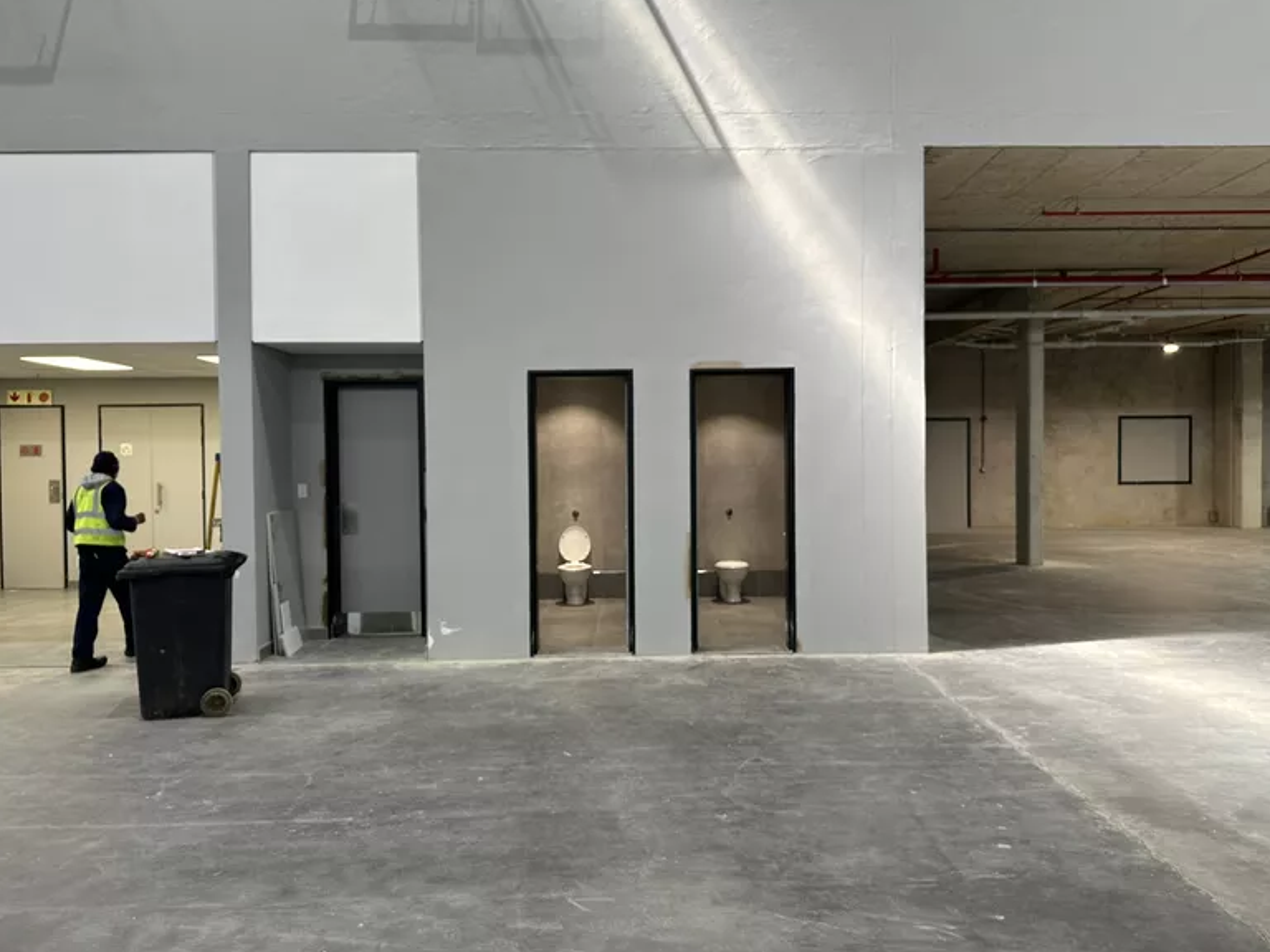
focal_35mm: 25
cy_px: 473
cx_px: 648
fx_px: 917
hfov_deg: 69.4
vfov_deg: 54.9
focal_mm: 6.86
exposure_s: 1/121
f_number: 1.78
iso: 125
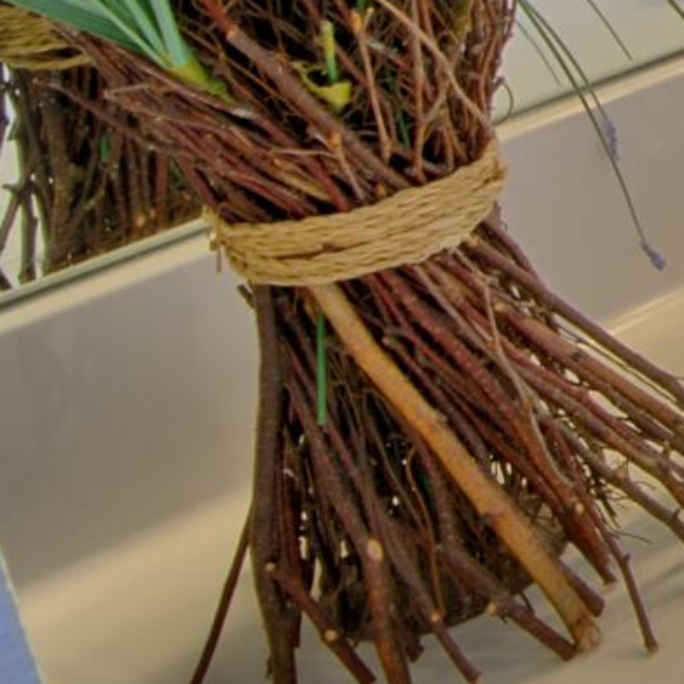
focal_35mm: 78
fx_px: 1744
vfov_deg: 19.8
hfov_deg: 12.9
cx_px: 1857
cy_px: -284
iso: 200
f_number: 19
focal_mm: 12
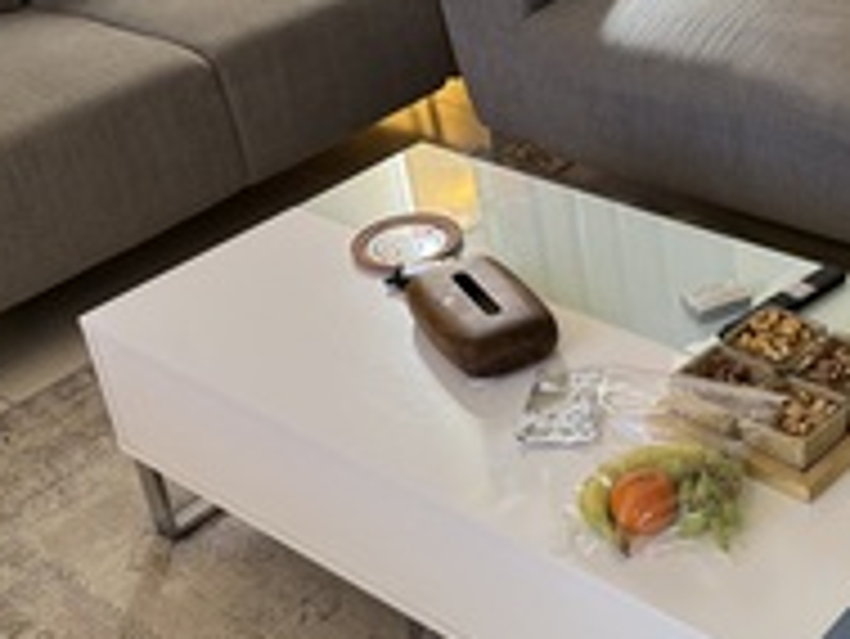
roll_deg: +4.9
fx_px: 1425
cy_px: 227
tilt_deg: -28.9
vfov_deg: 25.2
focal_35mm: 58
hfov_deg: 32.3
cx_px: 677
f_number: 1.78
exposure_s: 1/60
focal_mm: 6.76
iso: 500
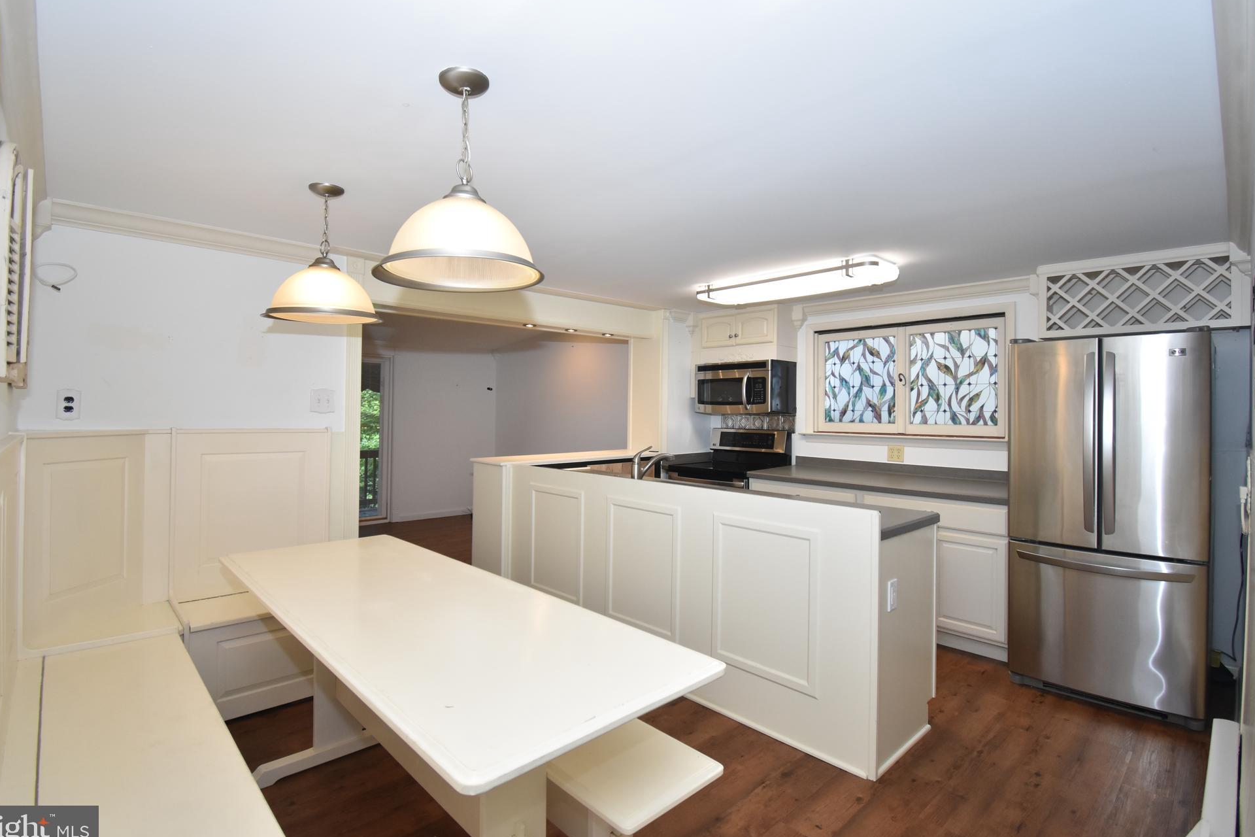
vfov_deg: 73.7
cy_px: 407
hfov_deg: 96.7
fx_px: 558
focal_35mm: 16
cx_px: 623
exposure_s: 1/200
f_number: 4.5
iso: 800
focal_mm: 10
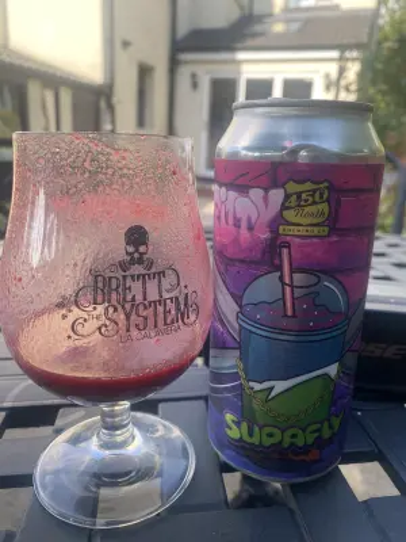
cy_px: 271
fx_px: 391
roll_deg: -3.8
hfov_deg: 54.9
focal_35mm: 25
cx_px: 203
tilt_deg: -16.4
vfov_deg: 69.4
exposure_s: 1/389
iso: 32
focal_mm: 4.25
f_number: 1.8
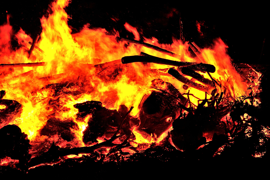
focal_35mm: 52
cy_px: 90
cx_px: 135
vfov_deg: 25.7
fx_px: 393
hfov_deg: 37.9
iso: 200
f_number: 8
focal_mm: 35
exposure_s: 1/60
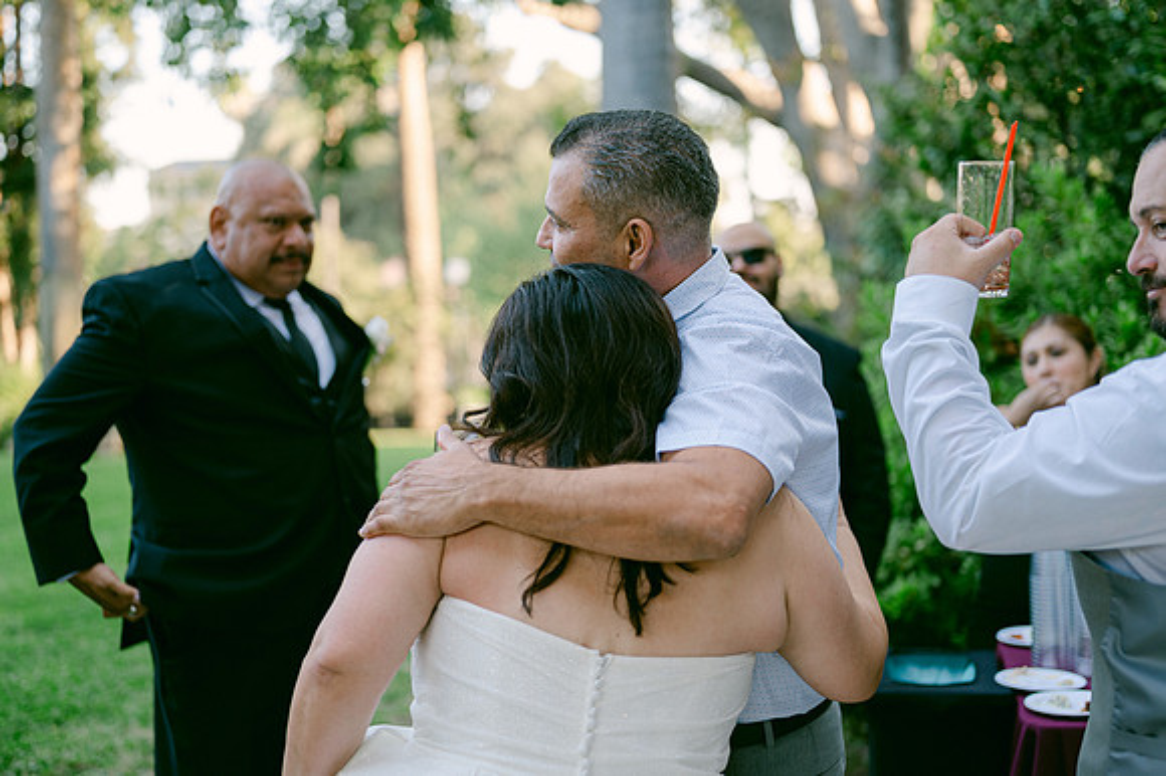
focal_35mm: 50
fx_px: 1618
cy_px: 388
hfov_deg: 39.6
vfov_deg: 27.0
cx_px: 583
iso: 100
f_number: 1.8
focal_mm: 50
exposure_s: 1/160
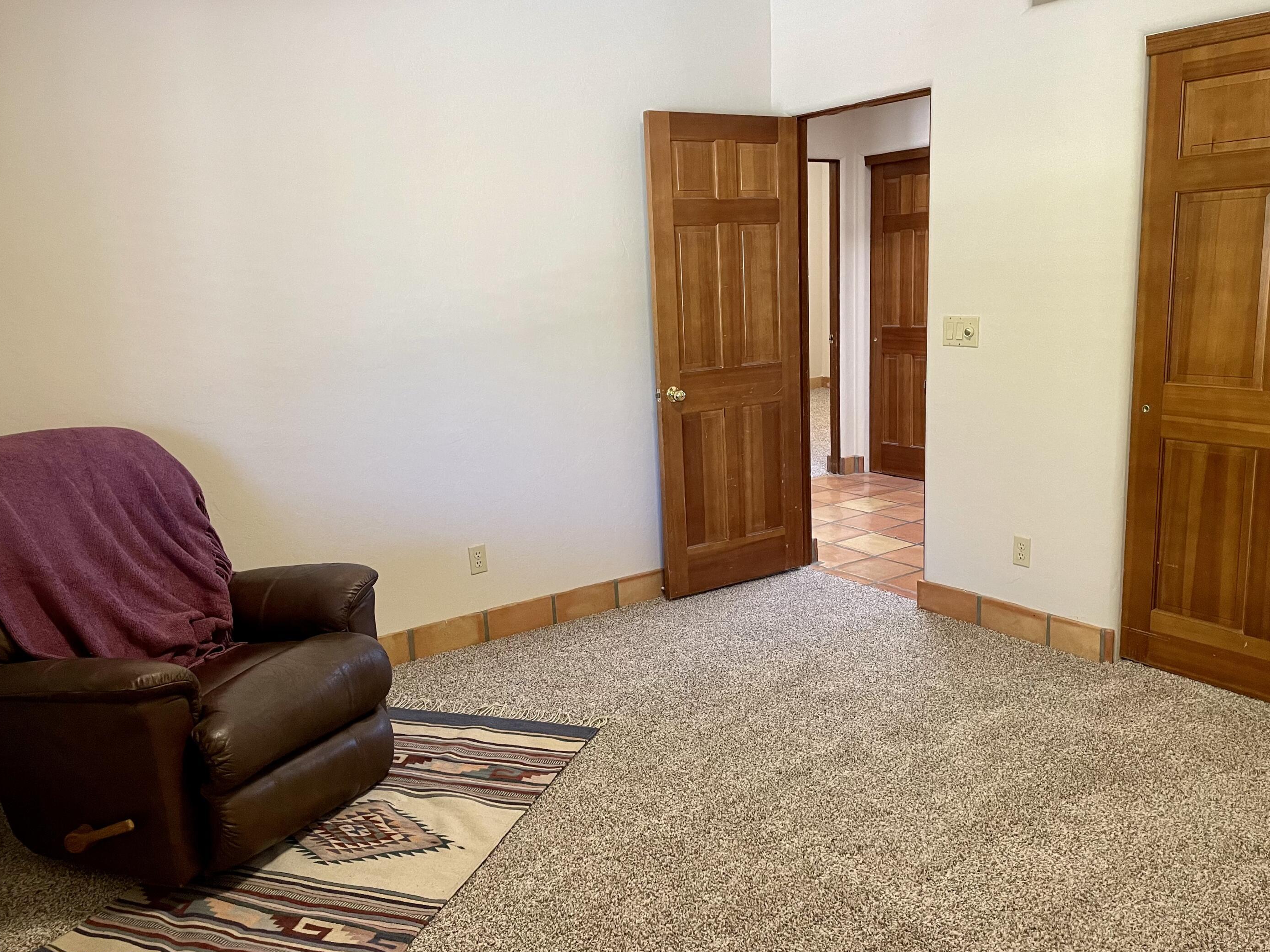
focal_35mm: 28
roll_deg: +2.5
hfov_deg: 63.4
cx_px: 670
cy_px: 498
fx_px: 1027
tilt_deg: -13.9
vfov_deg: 49.7
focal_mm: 4.2
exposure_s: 1/60
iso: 200
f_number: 1.6
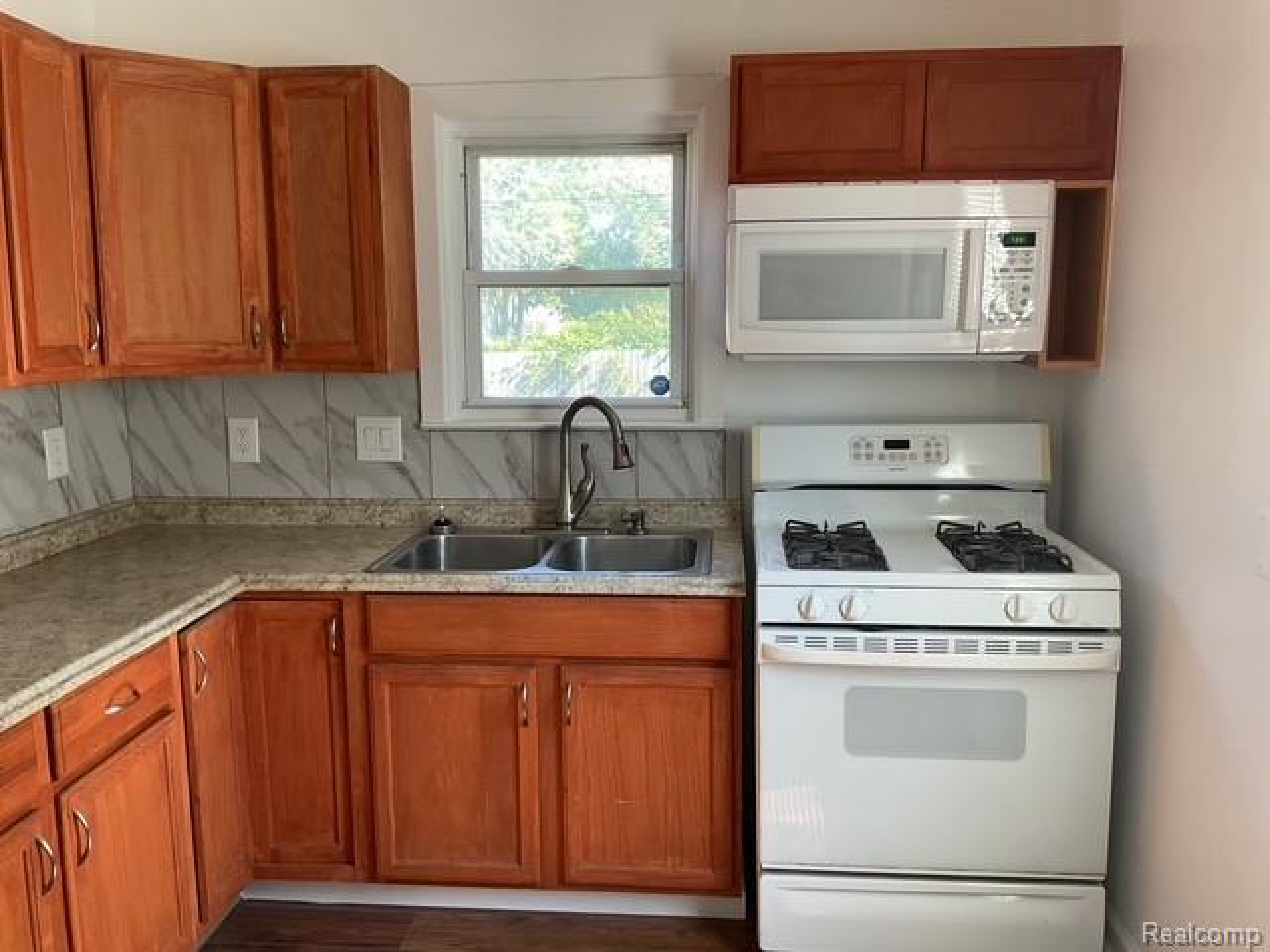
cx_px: 635
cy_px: 476
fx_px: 1064
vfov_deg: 48.2
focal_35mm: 29
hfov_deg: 61.7
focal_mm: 3
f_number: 1.8
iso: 50
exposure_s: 1/60
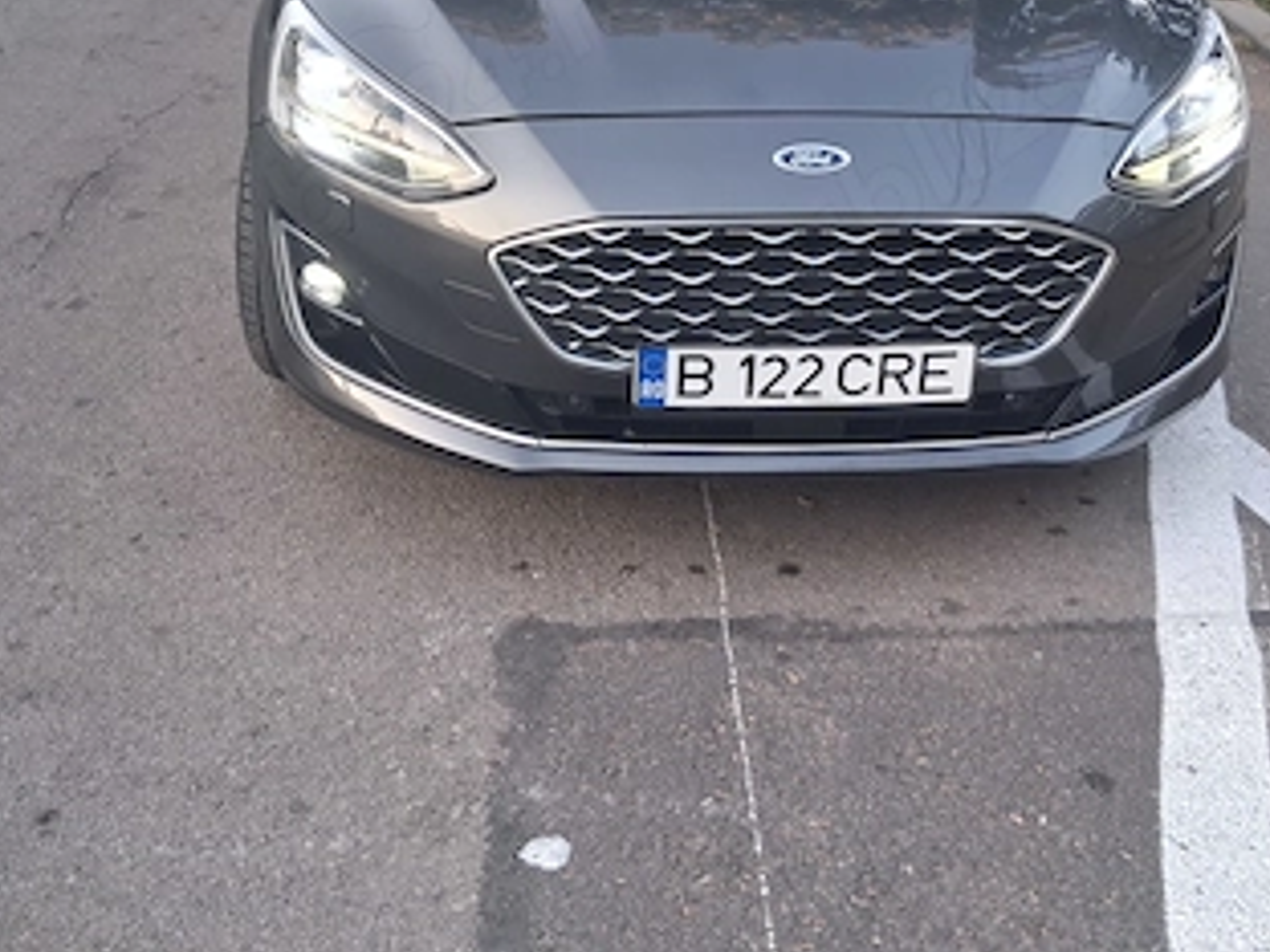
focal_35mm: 50
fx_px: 1834
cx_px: 688
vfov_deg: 28.5
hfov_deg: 38.2
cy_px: 183
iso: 200
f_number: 1.8
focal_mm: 3.98
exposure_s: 1/100
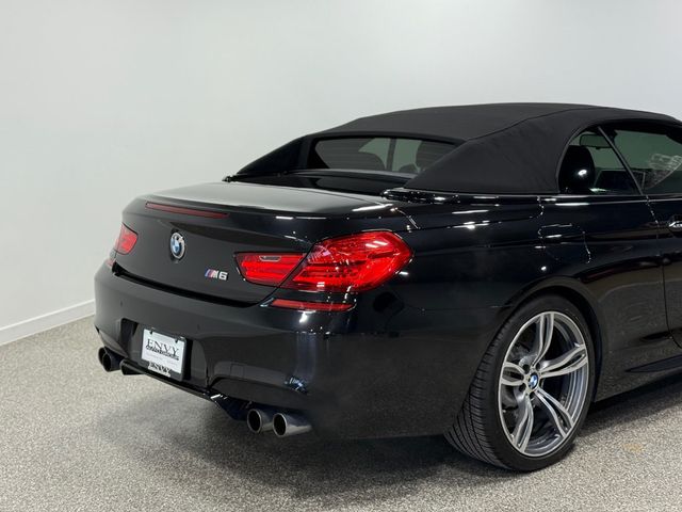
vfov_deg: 30.3
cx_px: 341
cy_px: 256
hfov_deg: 39.7
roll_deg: -0.2
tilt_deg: -8.1
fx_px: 946
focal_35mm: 48
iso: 80
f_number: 1.78
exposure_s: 1/244
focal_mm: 6.76
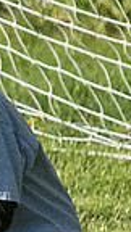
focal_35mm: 2199
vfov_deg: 1.0
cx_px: -263
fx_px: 13579
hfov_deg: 0.6
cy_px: 208
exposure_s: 1/2000
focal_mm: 240
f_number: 7.1
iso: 1000
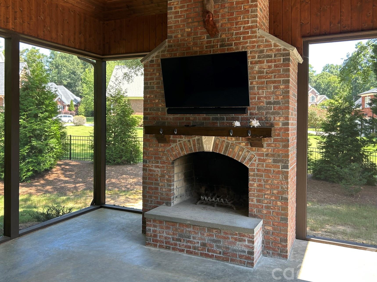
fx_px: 338
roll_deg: -0.2
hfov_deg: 58.3
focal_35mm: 31
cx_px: 179
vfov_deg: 45.3
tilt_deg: -0.5
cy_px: 122
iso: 40
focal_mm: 5.7
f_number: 1.5
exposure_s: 1/121
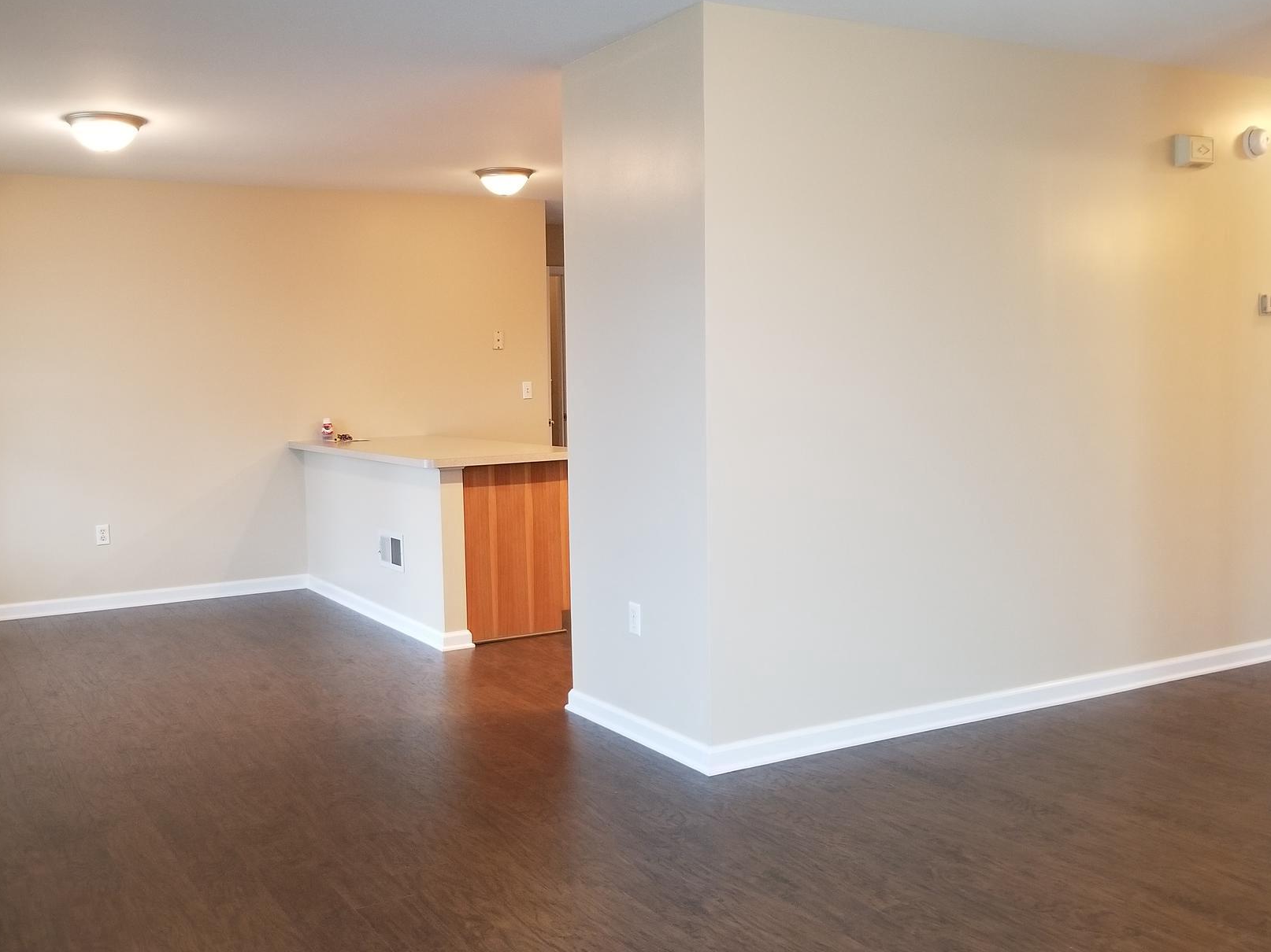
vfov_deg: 42.9
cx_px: 536
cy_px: 448
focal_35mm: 33
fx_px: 1211
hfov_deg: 55.1
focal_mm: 4.25
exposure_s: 1/24
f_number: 1.7
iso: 250
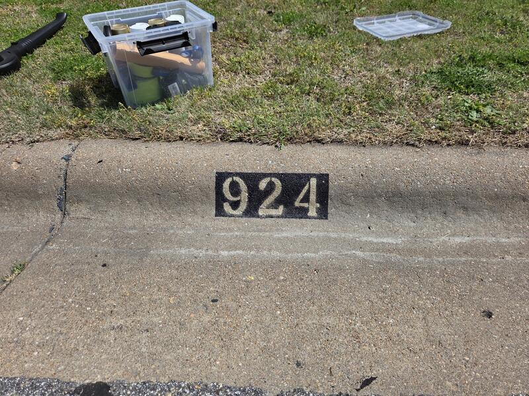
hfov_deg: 73.9
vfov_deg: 58.9
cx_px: 264
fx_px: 351
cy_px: 198
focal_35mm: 23
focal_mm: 5.4
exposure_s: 1/7075
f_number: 1.8
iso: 80
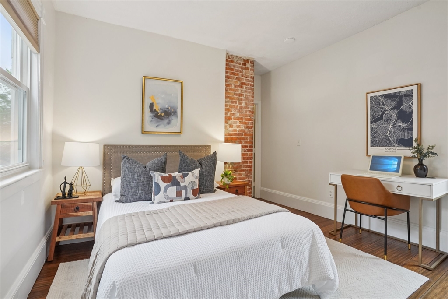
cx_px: 224
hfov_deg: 96.7
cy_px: 150
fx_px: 199
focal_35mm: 16
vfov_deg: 73.8
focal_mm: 16
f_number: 8
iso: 640
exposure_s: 1/30
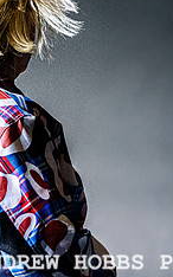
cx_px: 67
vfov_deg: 5.4
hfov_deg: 3.4
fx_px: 2931
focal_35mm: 388
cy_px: 2
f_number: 3.2
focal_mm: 125
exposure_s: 1/8000
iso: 3200
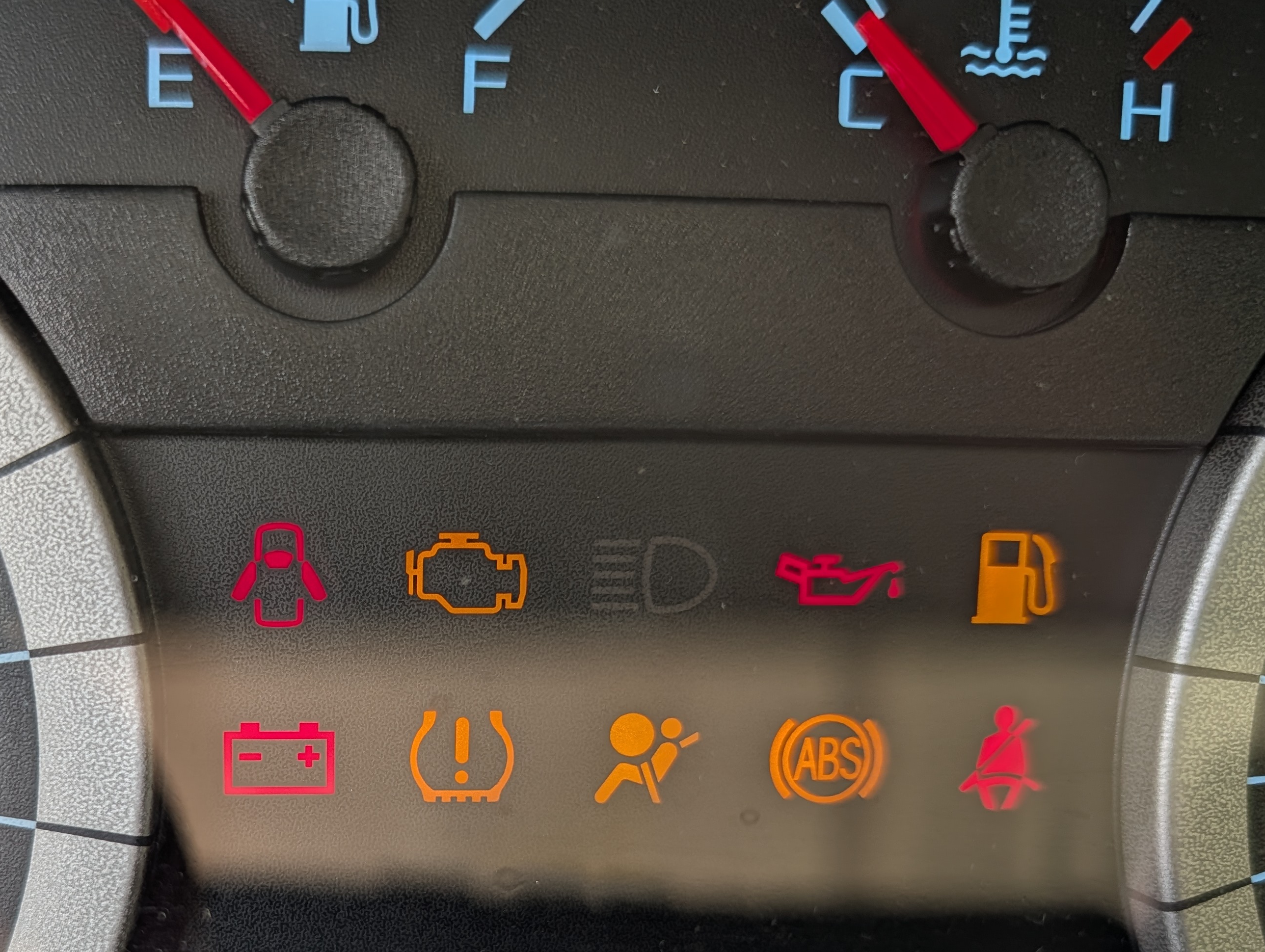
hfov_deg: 47.7
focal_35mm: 38
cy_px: 722
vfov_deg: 36.8
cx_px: 371
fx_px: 1391
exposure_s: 1/88.2
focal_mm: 6.9
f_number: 1.68
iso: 29
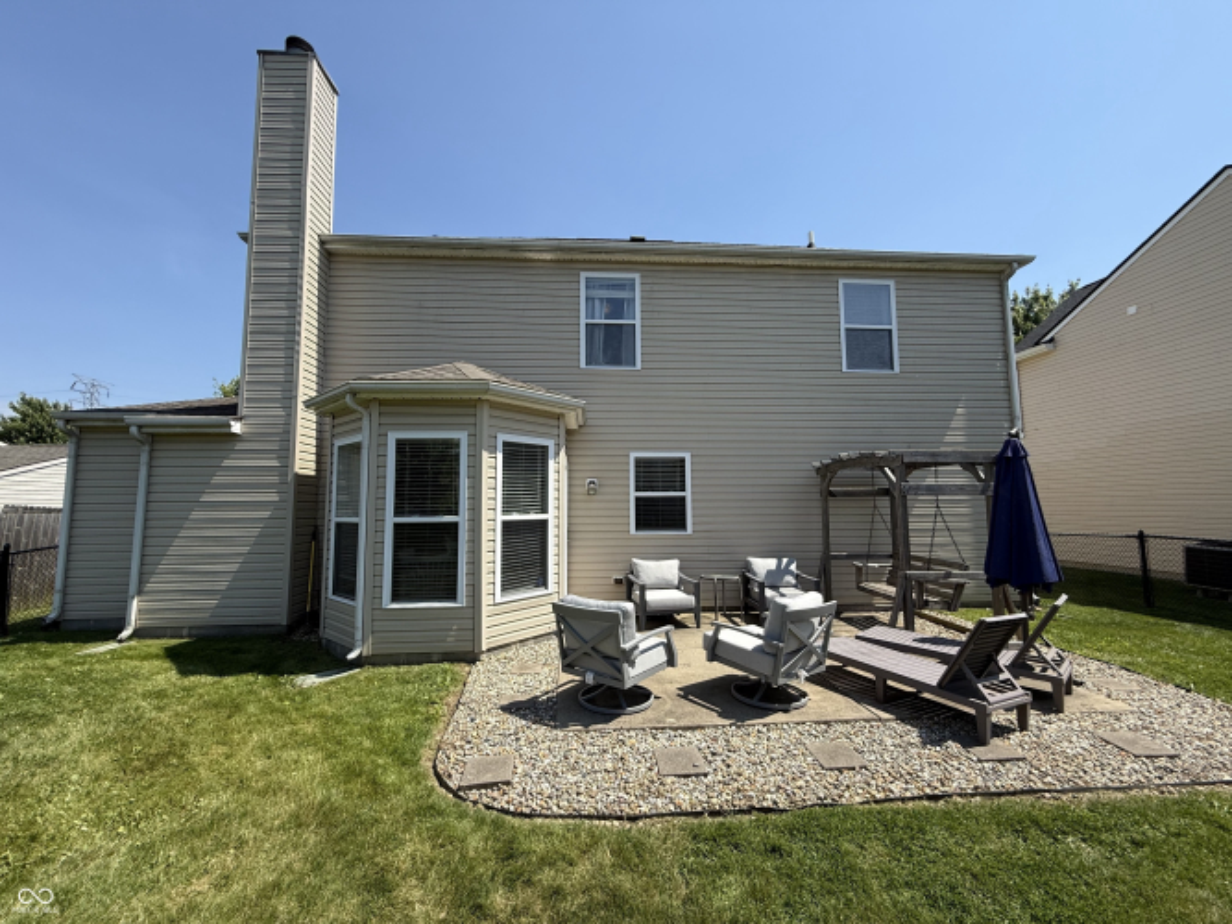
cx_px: 616
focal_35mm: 14
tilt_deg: +6.0
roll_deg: +0.4
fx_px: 498
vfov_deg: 85.7
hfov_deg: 102.1
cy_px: 462
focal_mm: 2.22
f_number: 2.2
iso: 50
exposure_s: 1/1431
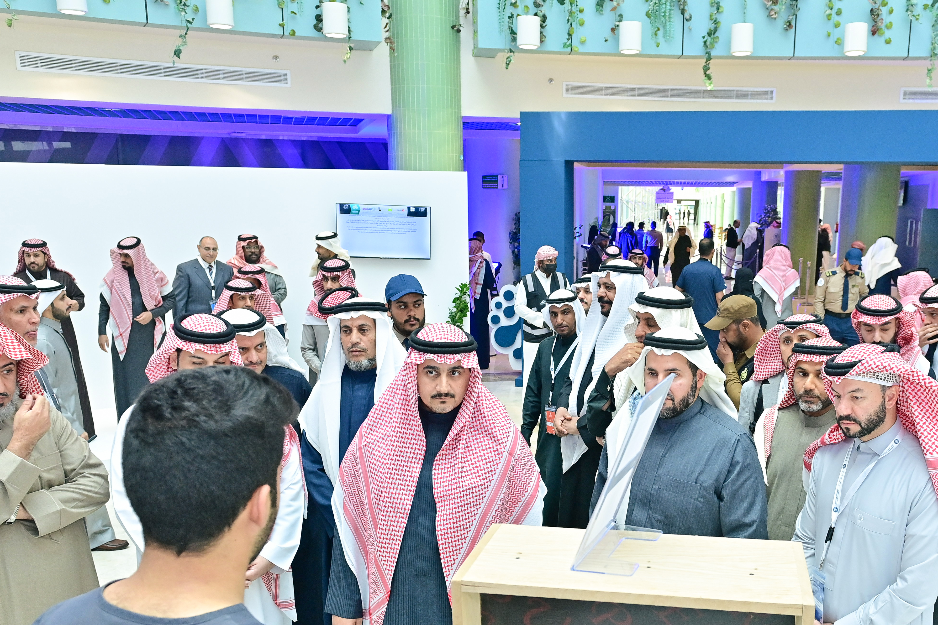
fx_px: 886
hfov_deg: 55.1
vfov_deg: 38.5
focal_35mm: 34
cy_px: 414
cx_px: 589
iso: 1600
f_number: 5.6
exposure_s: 1/200
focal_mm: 24
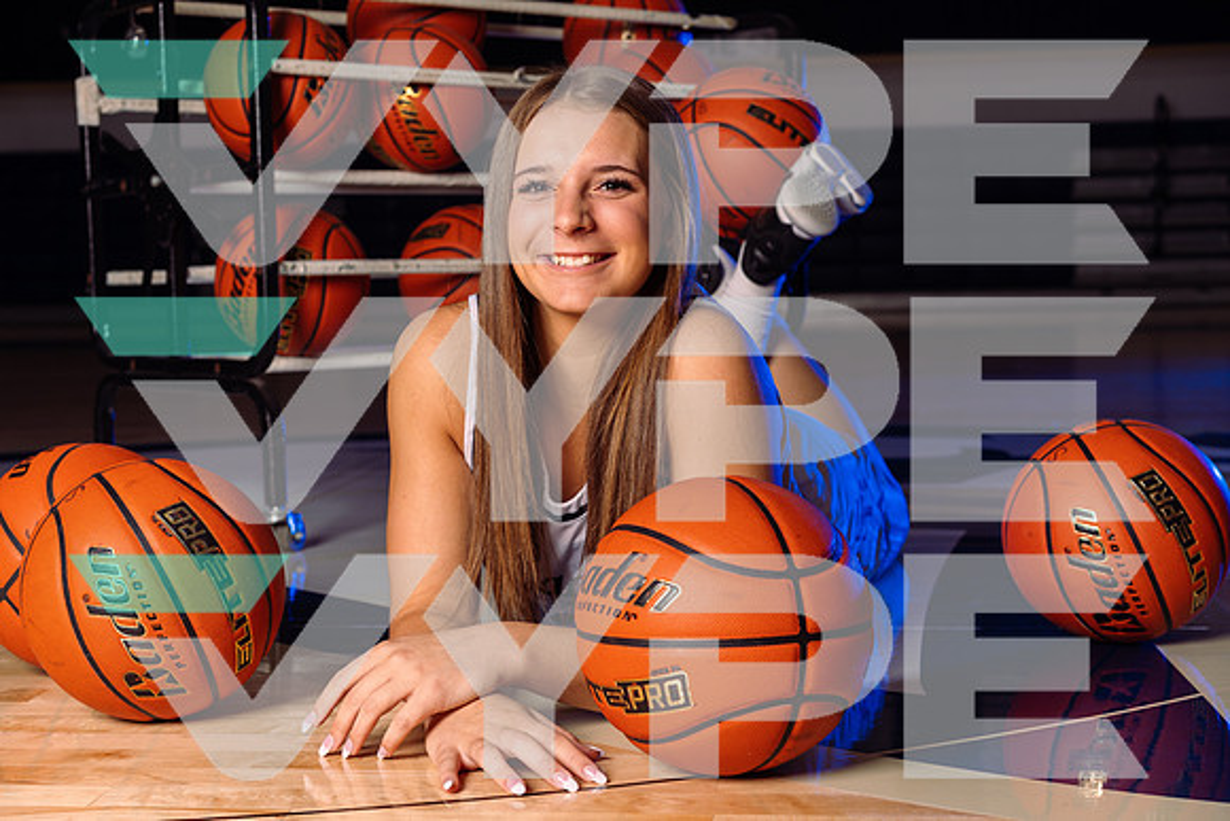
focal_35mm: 55
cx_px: 615
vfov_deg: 24.6
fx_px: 1880
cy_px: 410
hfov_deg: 36.2
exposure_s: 1/250
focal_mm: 55
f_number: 5.6
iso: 100
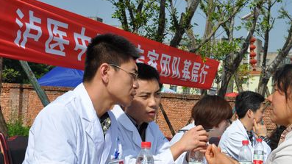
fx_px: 611
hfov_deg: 26.8
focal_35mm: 79
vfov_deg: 15.2
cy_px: 111
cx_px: 178
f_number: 16
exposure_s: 1/250
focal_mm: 40
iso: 200
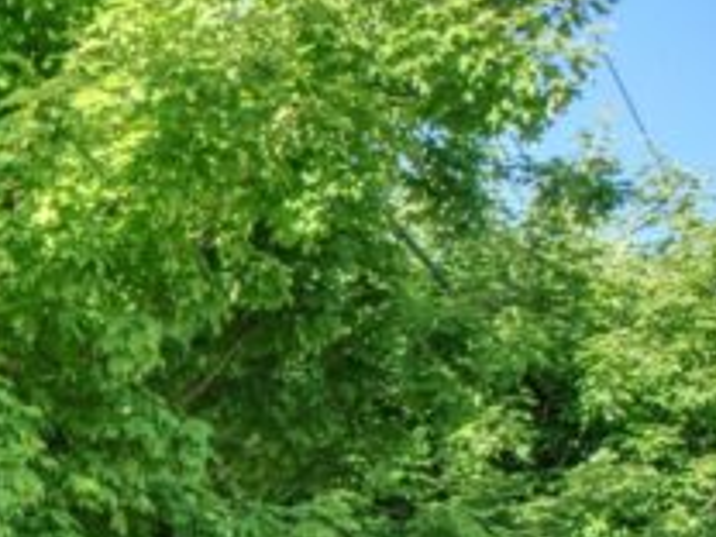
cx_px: -787
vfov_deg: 14.3
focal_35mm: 87
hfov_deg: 16.3
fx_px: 1800
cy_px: 1067
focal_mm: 8
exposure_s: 1/80
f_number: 9
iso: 200
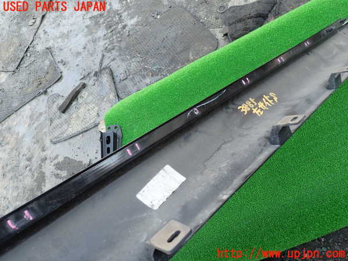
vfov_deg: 54.9
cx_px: 174
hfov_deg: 69.4
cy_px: 130
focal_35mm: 25
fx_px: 251
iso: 100
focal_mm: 4.5
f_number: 2.8
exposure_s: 1/100
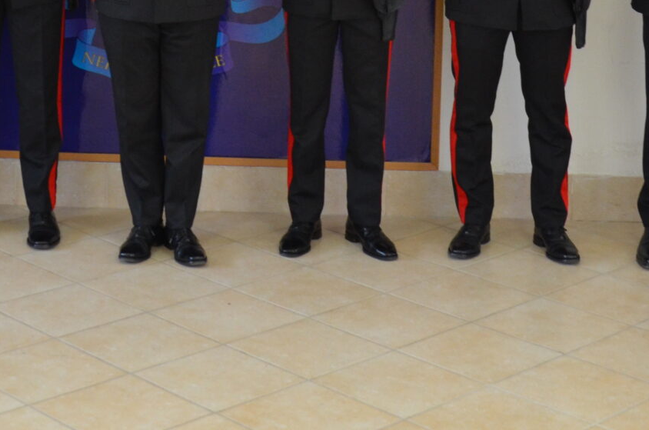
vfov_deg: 13.5
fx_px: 1718
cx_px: 170
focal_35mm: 96
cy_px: -210
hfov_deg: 21.2
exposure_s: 1/50
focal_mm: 21
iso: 800
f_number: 3.8
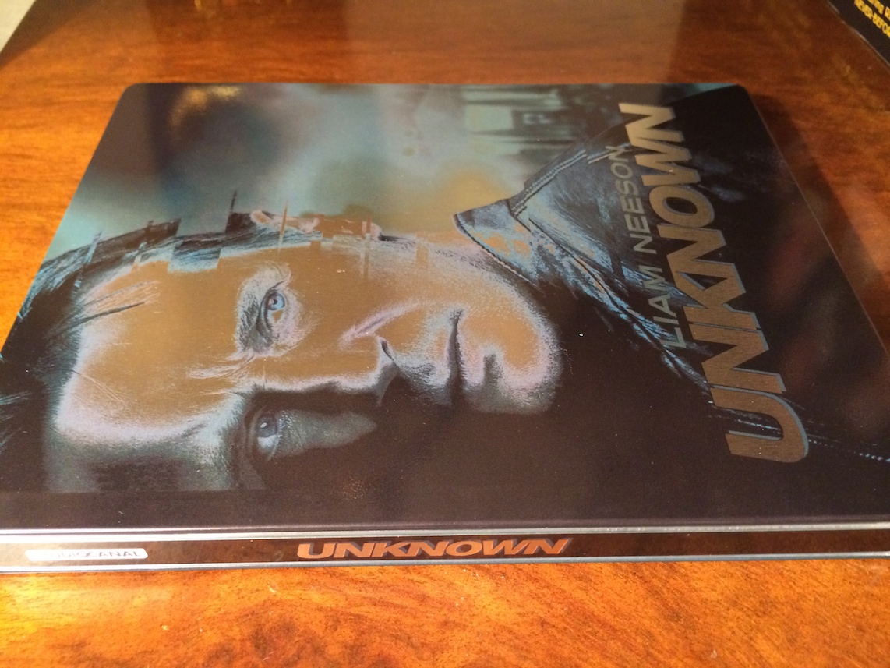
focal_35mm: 30
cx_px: 445
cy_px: 334
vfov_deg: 46.8
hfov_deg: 60.0
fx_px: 771
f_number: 2.2
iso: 320
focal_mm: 4.12
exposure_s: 1/30
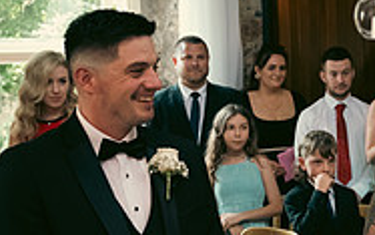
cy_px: 190
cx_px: 291
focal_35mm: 76
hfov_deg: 26.7
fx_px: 777
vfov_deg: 17.0
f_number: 3.5
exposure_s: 1/160
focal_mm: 24
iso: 1250
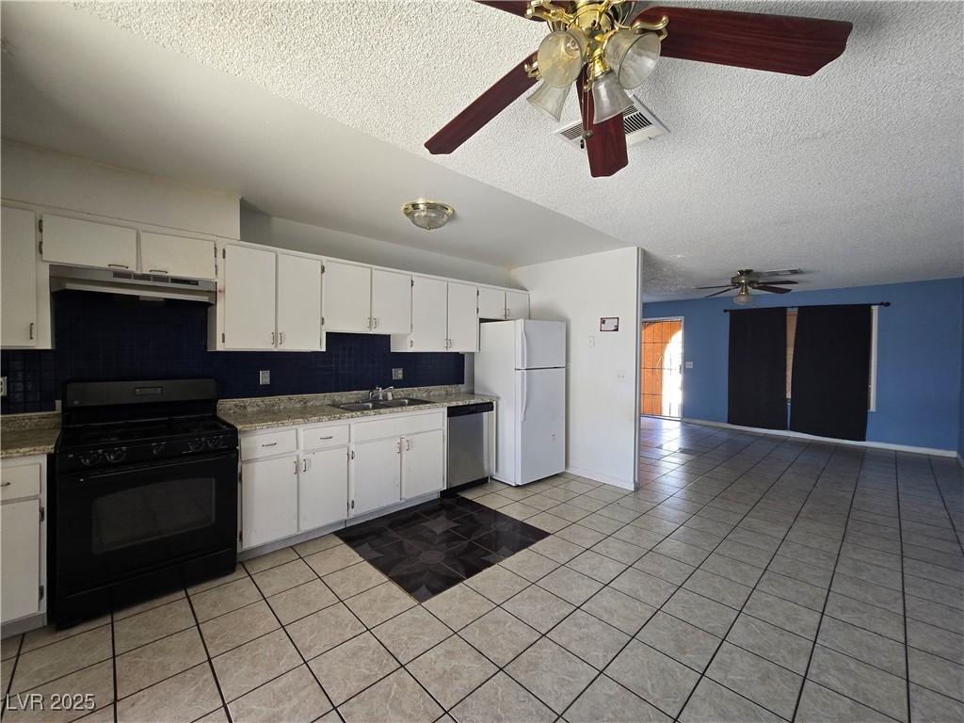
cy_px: 362
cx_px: 482
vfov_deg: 89.9
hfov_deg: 106.2
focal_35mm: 13
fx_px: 362
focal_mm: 2.2
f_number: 2.2
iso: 100
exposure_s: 1/60
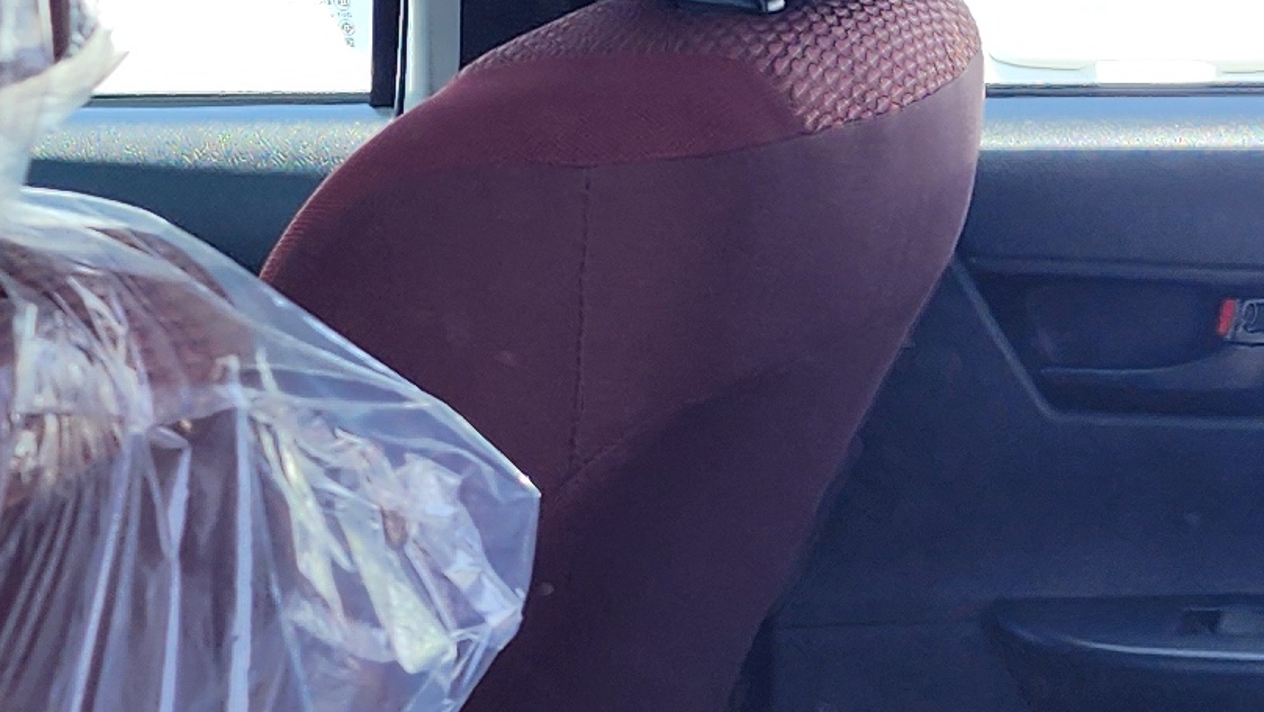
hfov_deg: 16.8
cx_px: 1352
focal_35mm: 124
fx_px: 4157
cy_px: 689
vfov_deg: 9.7
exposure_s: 1/186
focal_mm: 6.4
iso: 12
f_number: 1.8
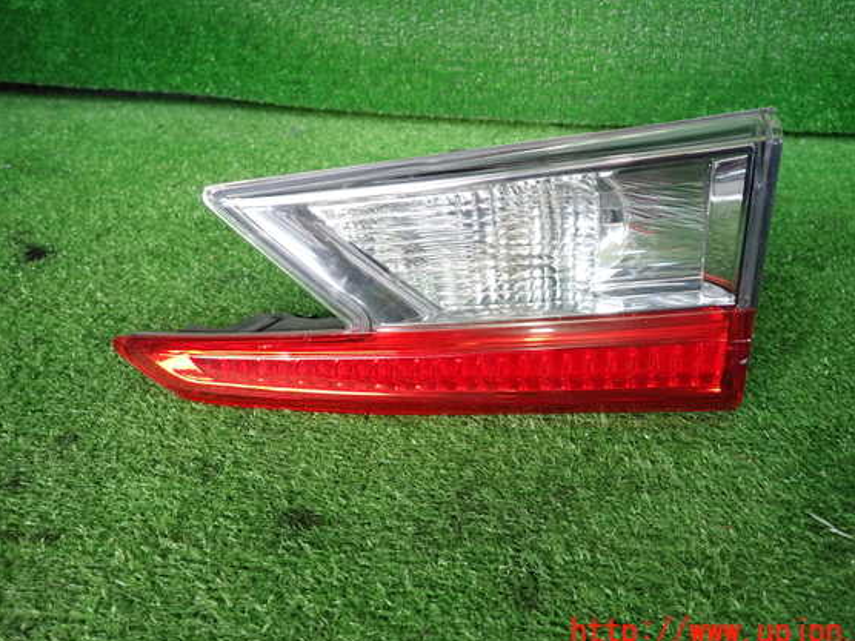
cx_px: 457
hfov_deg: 65.3
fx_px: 667
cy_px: 306
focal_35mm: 27
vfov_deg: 51.3
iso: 200
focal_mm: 4.5
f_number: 2
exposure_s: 1/60
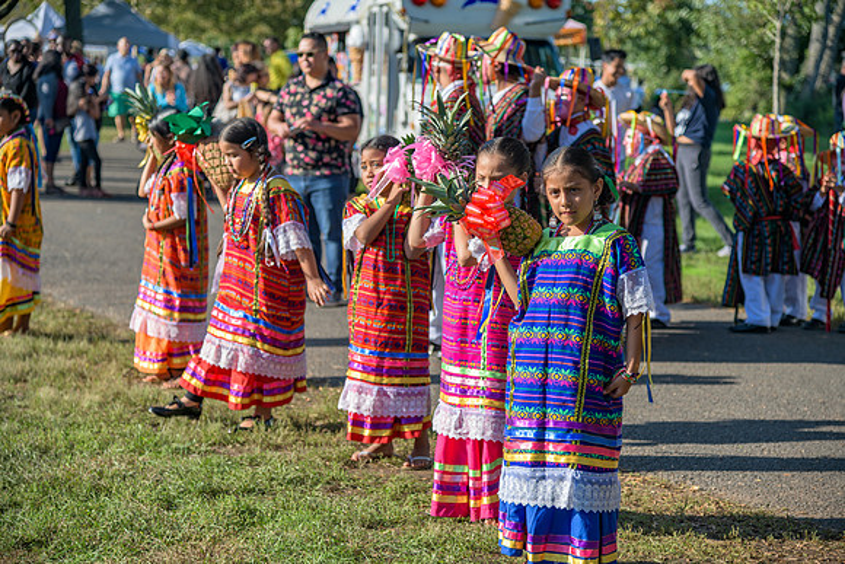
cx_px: 422
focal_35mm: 85
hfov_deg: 23.9
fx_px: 1996
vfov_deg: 16.1
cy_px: 282
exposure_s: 1/200
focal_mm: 85
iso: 64
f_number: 4
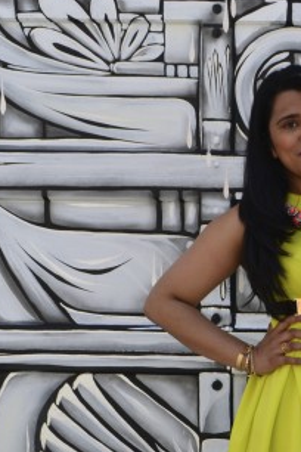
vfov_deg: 19.9
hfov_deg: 13.1
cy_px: 391
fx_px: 1267
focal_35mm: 101
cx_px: 394
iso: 200
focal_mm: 22
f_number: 6.3
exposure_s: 1/160
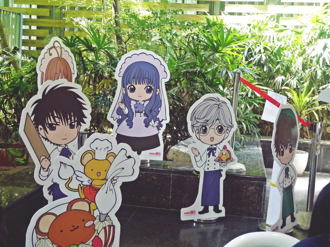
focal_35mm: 54
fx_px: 515
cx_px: 165
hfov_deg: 35.5
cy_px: 124
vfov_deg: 27.0
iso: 800
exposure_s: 1/60
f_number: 5.1
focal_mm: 27
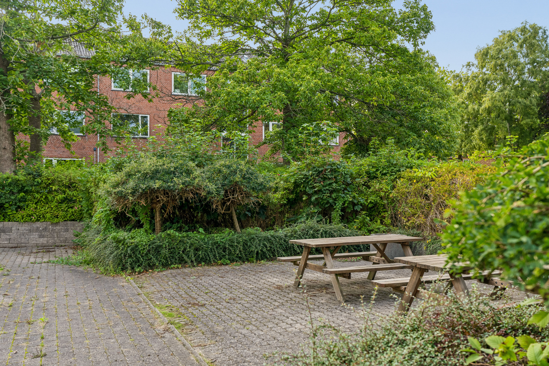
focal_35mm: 35
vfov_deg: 37.9
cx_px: 274
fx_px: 534
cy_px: 183
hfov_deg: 54.4
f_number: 4
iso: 250
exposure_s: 1/320
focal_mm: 35
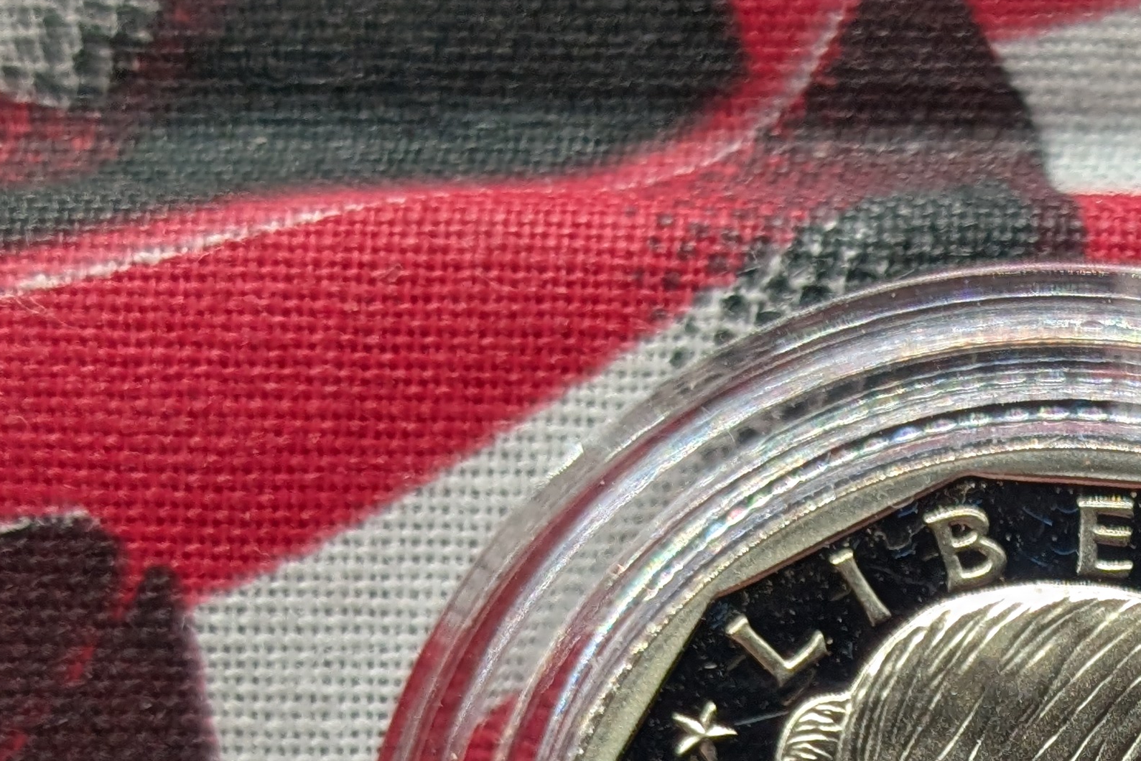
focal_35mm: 131
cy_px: 1083
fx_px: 4152
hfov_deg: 15.3
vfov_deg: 10.2
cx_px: 1207
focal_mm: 6.9
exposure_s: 1/55.6
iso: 36
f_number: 1.68
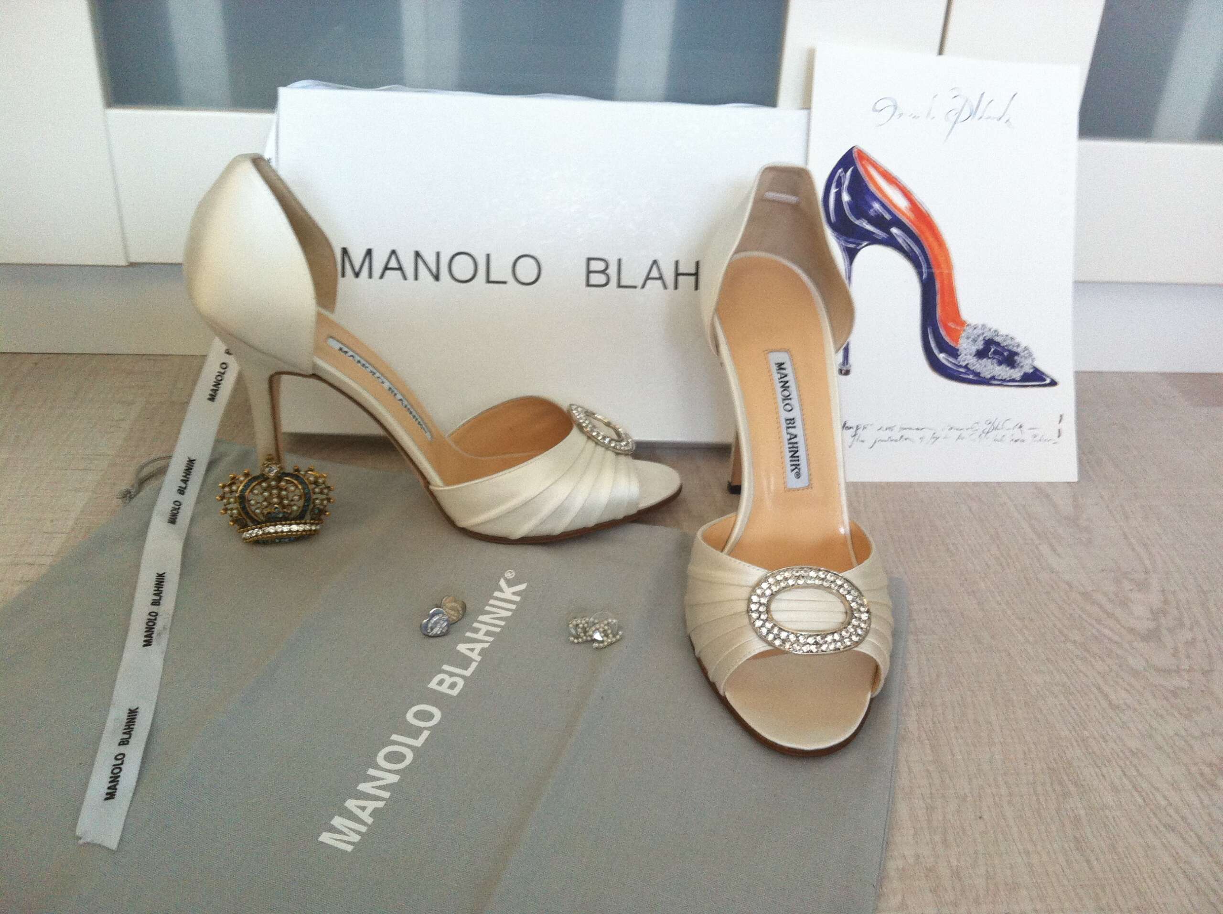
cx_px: 612
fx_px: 1235
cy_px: 457
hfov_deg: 52.7
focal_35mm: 35
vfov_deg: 40.6
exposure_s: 1/15
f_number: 2.8
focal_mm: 3.85
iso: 125
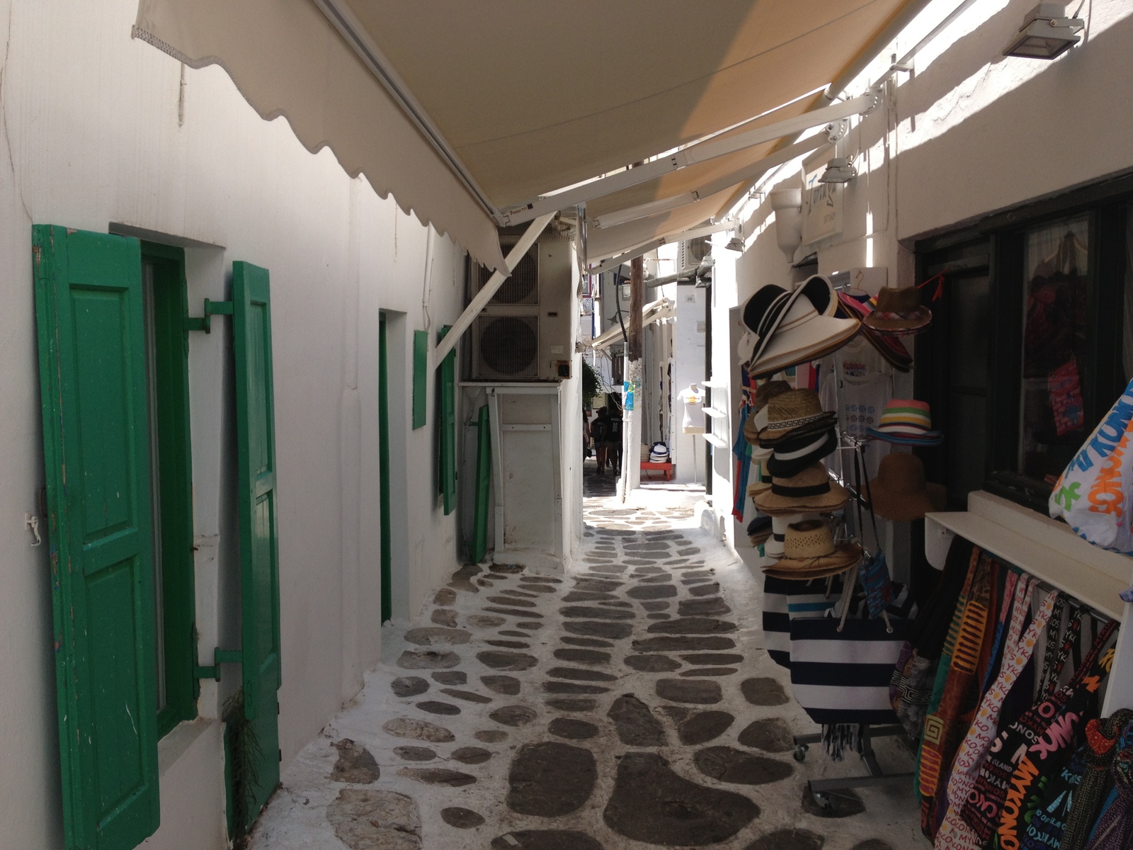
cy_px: 425
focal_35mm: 35
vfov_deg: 40.7
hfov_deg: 52.6
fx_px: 1146
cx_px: 566
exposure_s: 1/1082
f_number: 2.4
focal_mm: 4.28
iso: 50
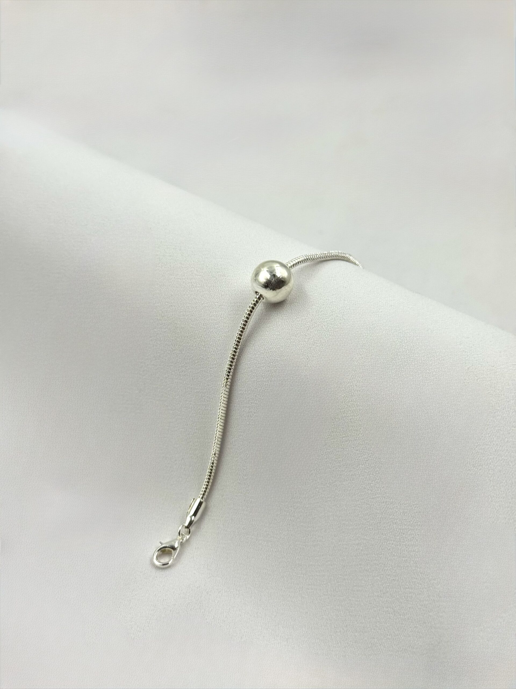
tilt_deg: -39.5
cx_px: 258
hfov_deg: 30.3
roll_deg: +1.0
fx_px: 954
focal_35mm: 48
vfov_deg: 39.7
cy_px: 344
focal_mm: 6.76
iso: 64
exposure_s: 1/1490
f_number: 1.78
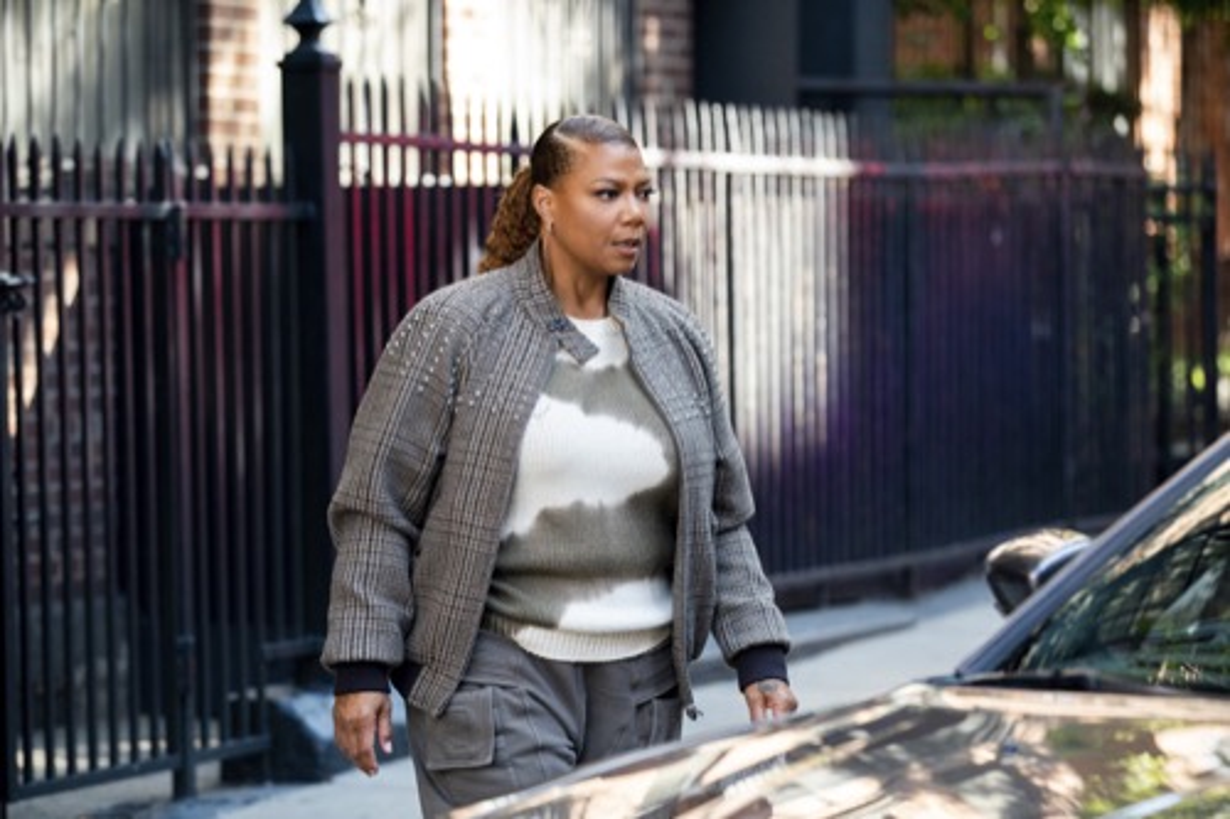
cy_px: 410
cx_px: 615
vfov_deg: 9.8
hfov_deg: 14.7
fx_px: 4781
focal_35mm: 140
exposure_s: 1/800
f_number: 4
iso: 3200
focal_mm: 140
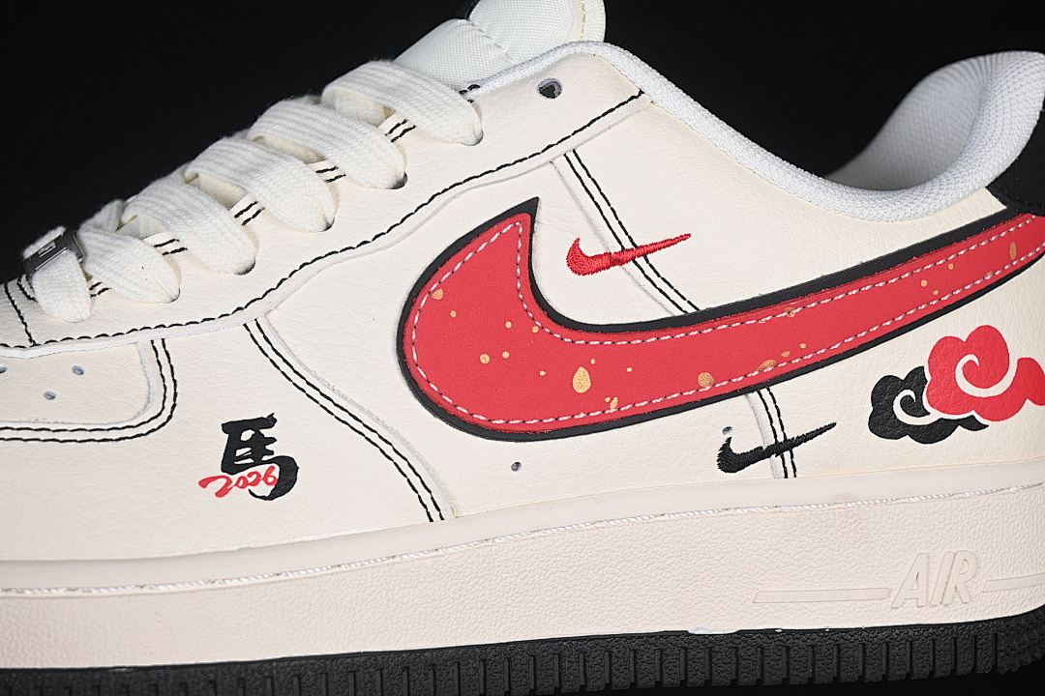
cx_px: 522
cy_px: 348
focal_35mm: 75
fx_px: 2177
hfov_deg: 27.0
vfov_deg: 18.2
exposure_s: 1/80
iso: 160
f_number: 7.1
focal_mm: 50
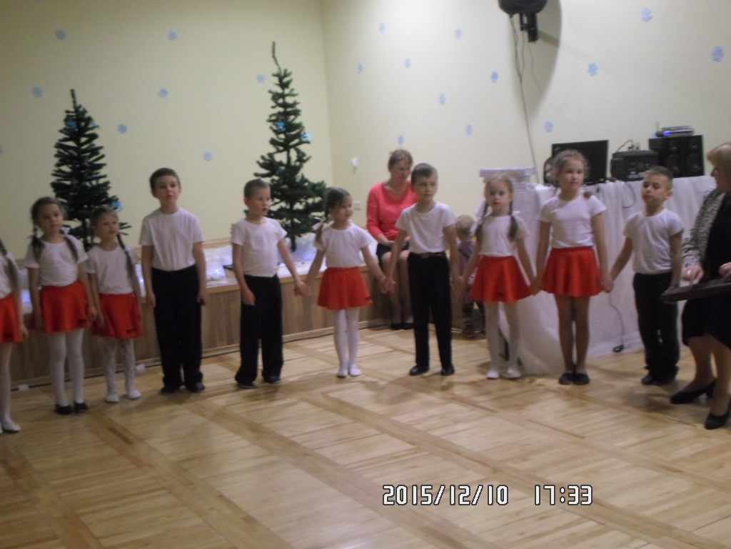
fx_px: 908
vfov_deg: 33.6
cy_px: 274
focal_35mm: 43
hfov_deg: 43.9
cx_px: 366
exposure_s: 1/15
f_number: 3.2
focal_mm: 7.8
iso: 400
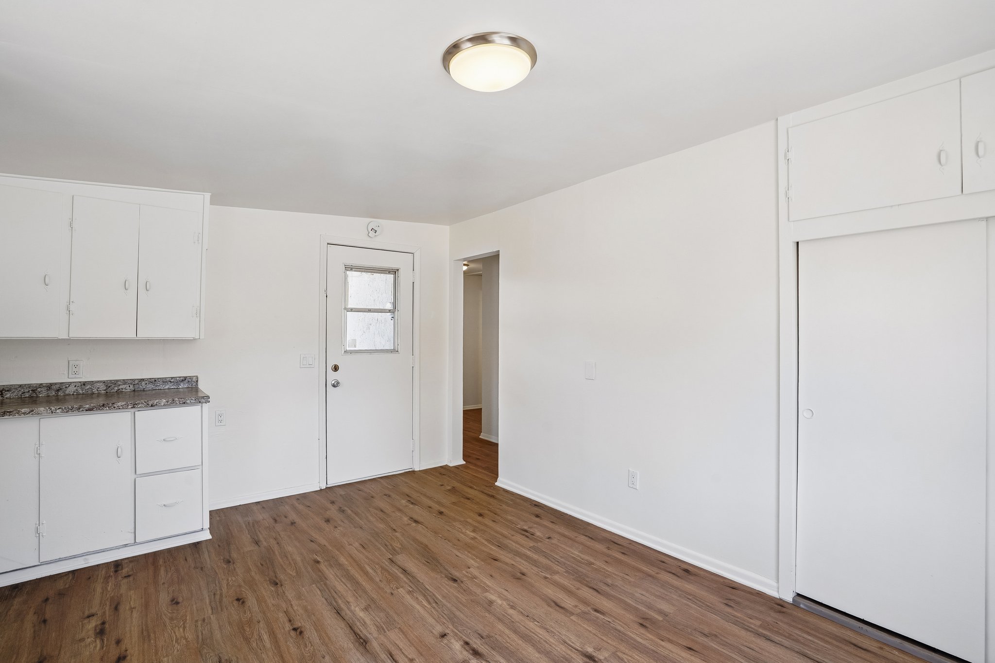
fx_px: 442
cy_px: 332
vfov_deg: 73.7
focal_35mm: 16
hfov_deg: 96.7
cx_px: 498
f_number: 8
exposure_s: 1/30
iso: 200
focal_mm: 16
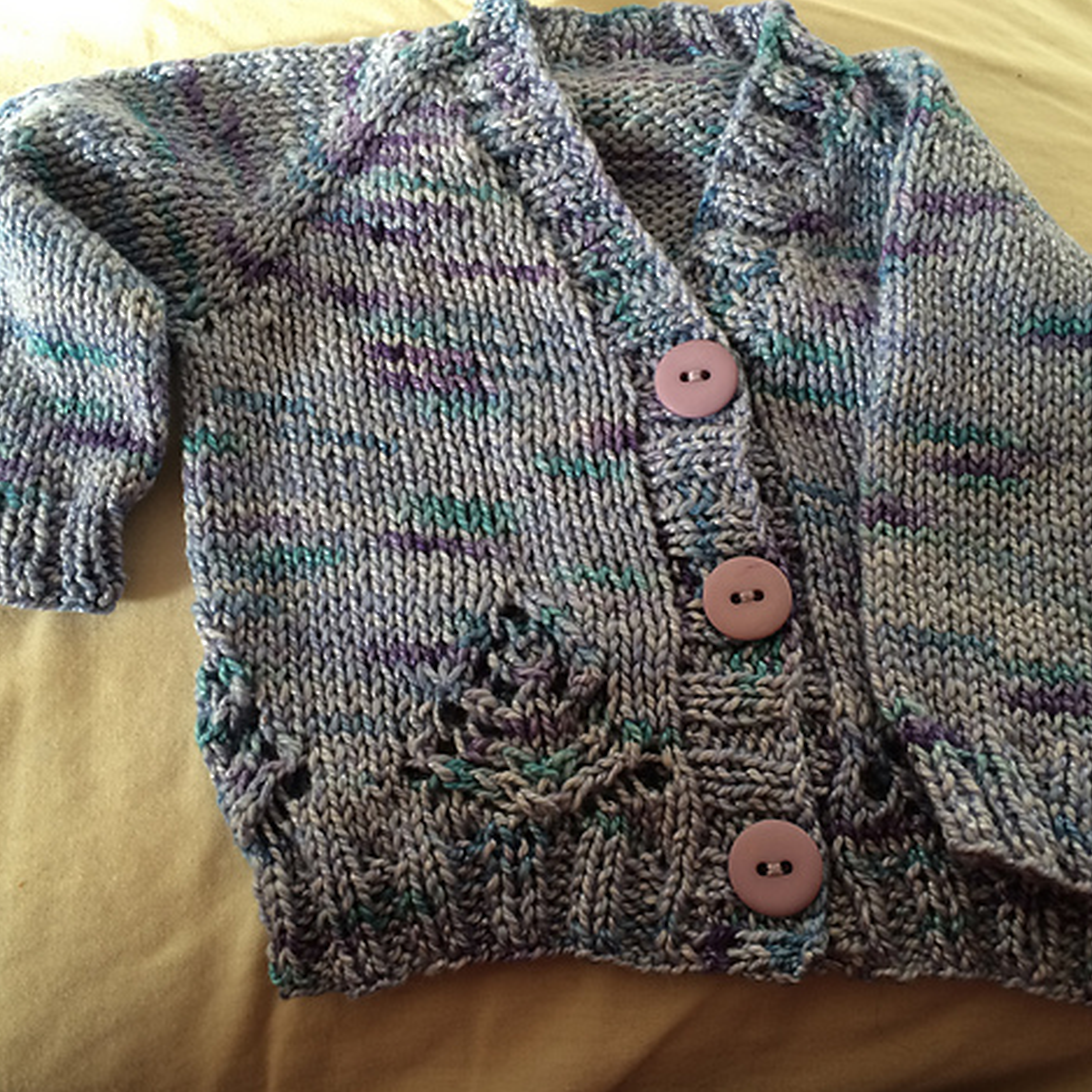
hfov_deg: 47.2
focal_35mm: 35
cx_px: 566
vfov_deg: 47.2
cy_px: 543
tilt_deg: -67.7
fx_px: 1249
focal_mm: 4.15
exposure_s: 1/33
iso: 40
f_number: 2.2
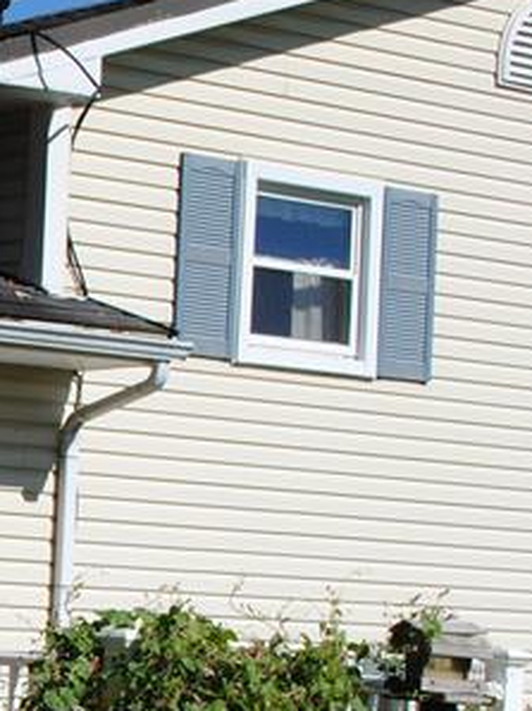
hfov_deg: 9.9
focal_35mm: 139
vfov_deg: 14.0
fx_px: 2852
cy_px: 712
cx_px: -539
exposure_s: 1/320
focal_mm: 28
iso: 100
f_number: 9
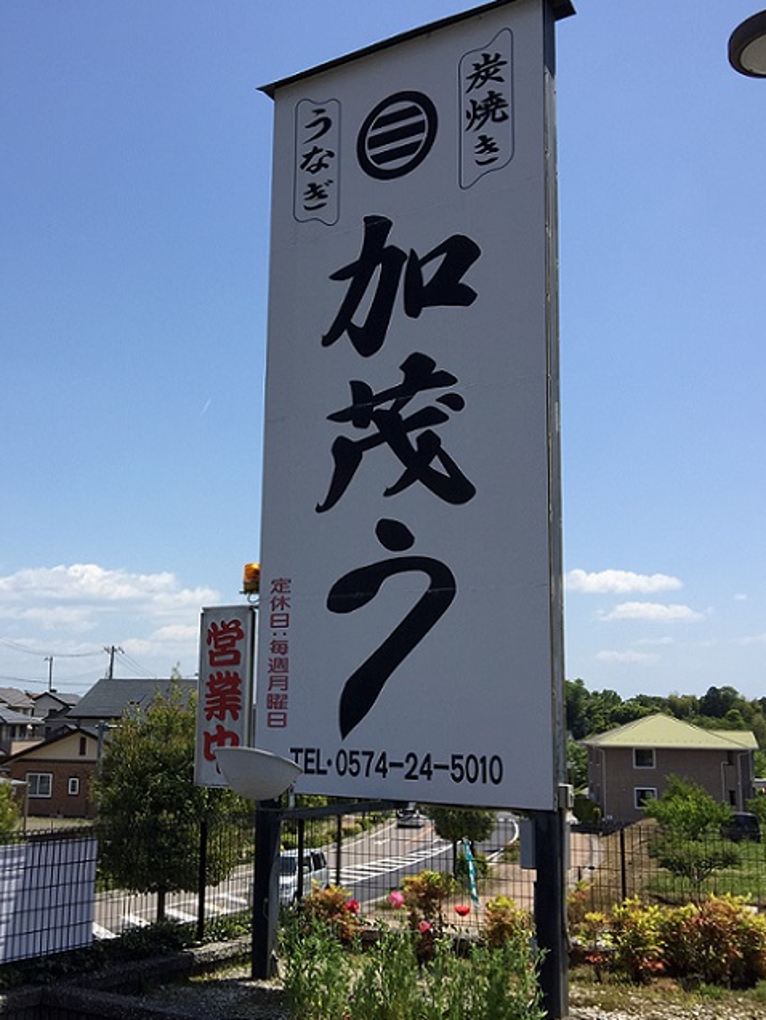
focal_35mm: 39
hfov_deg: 36.5
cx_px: 256
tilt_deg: +10.8
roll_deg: -1.2
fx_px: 1150
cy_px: 507
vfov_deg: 47.9
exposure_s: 1/2326
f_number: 2.2
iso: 32
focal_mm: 4.15
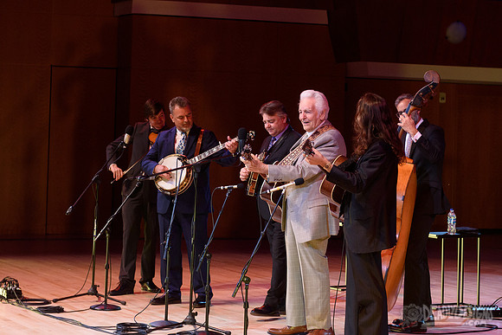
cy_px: 88
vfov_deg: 13.2
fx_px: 1439
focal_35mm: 103
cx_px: 302
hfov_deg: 19.8
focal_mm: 70
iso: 2500
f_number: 4
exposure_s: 1/400
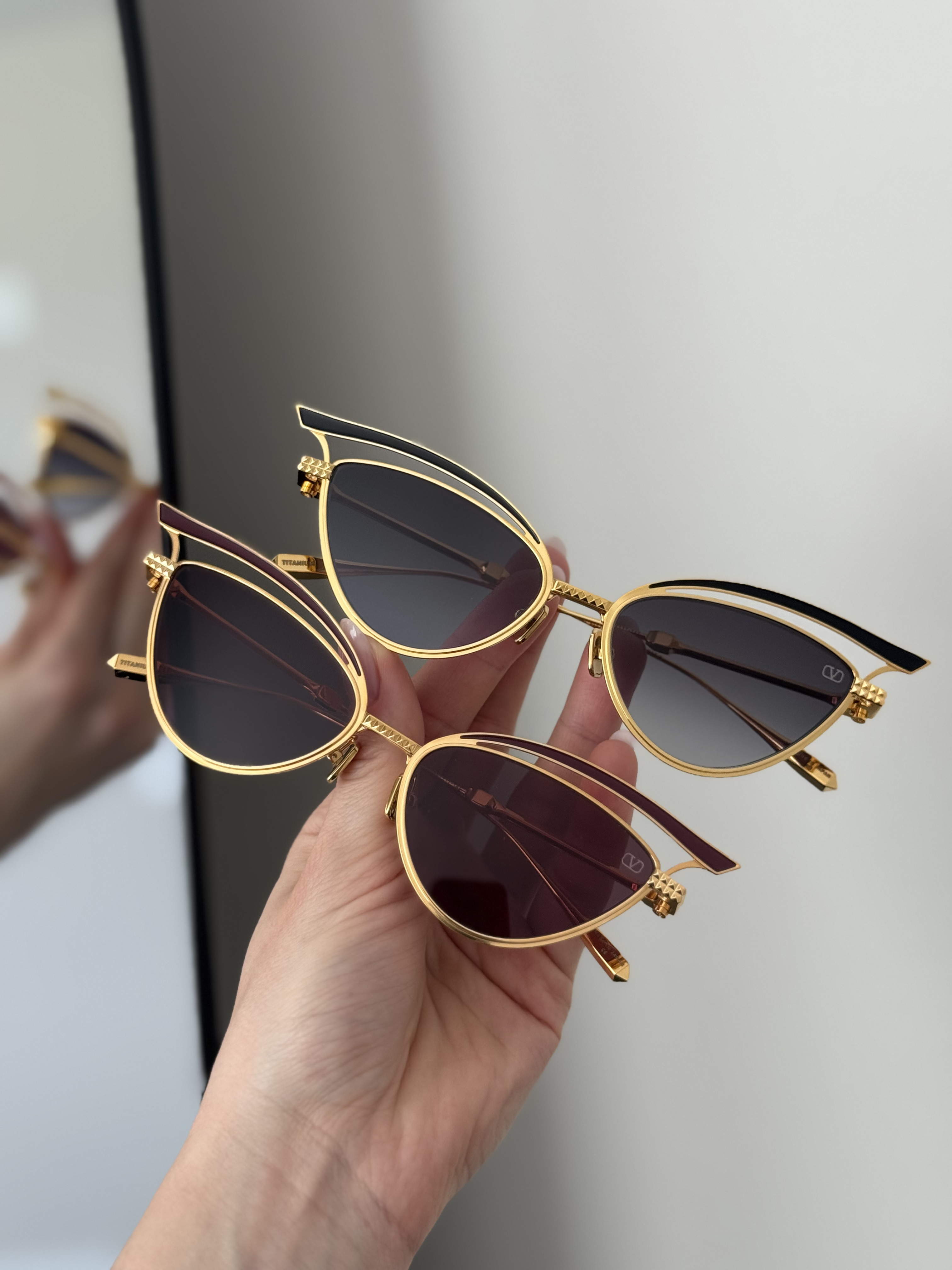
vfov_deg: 39.7
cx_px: 476
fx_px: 1760
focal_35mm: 48
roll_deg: -2.9
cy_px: 635
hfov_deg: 30.3
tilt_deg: -20.7
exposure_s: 1/121
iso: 64
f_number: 1.78
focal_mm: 6.76
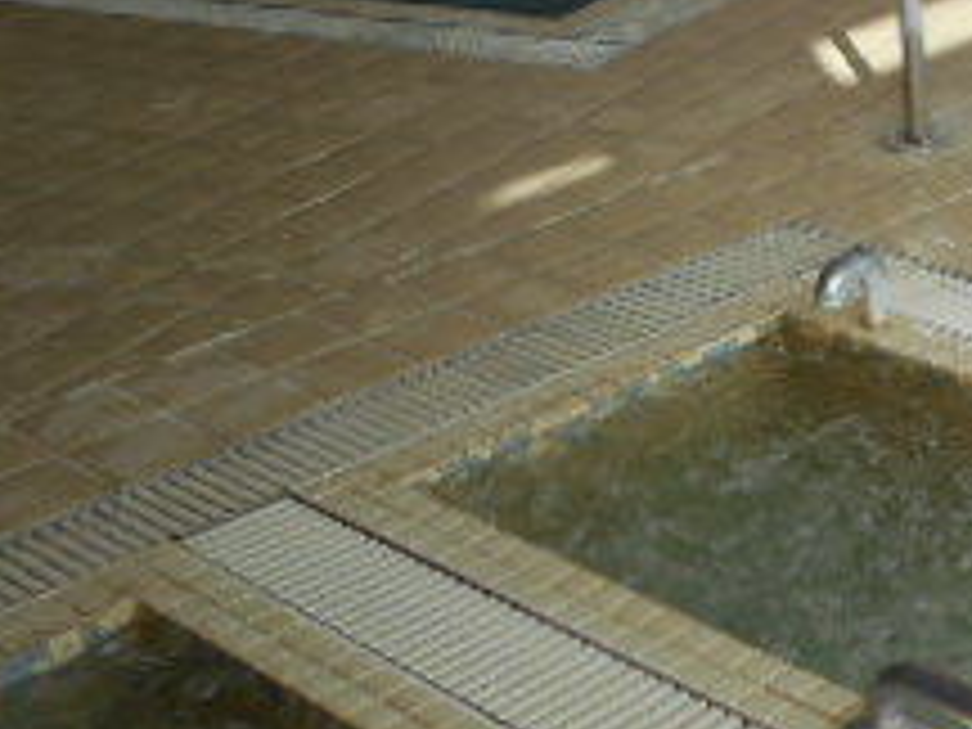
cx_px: 1148
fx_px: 2162
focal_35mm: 77
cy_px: 315
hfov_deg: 23.3
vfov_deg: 19.1
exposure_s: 1/320
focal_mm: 4.6
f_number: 3.2
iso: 80
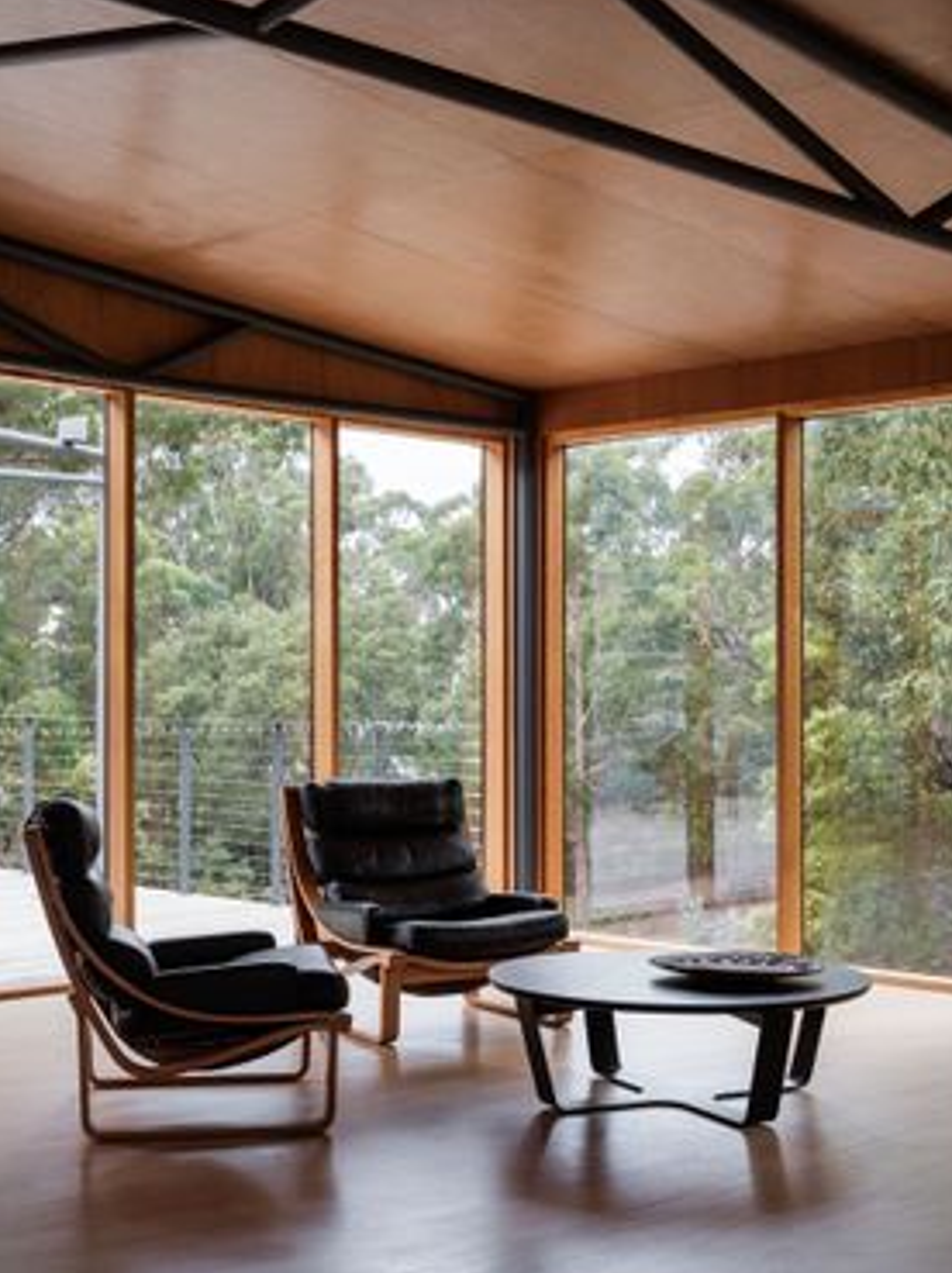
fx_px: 1947
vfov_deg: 36.2
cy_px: 619
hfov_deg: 27.5
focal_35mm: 53
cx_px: 488
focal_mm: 64
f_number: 11
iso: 100
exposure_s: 1/5
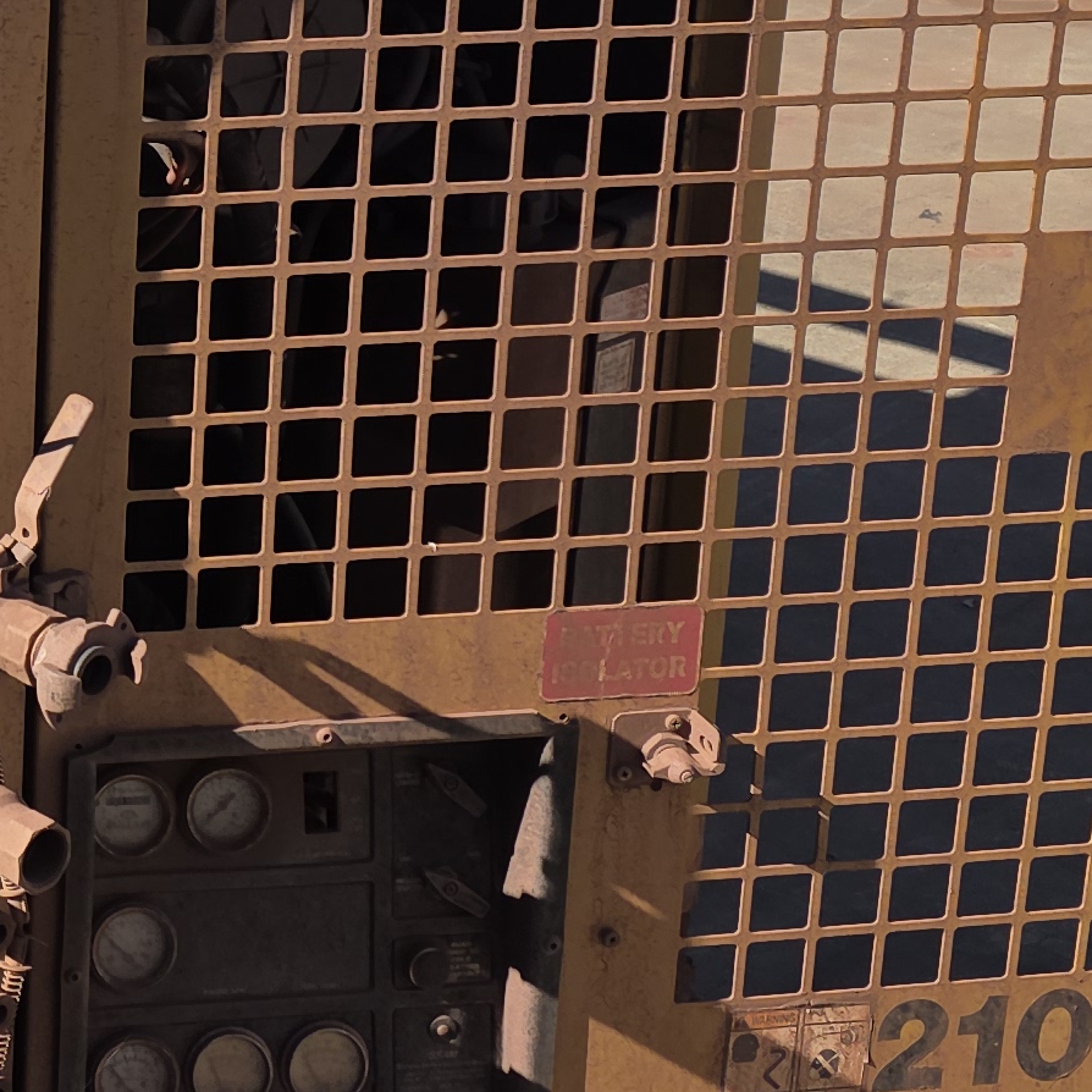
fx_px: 3248
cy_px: 33
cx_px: -515
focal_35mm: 91
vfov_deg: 18.6
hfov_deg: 17.3
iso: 12
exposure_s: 1/730
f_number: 1.7
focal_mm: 6.3
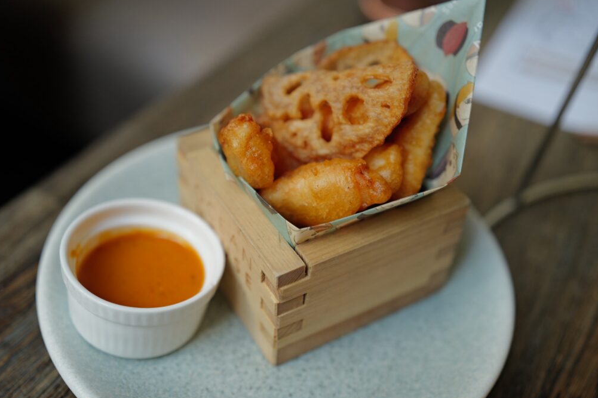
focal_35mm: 44
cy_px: 200
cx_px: 300
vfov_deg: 30.5
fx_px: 731
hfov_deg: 44.5
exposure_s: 1/80
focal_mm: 43
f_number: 2.8
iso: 400
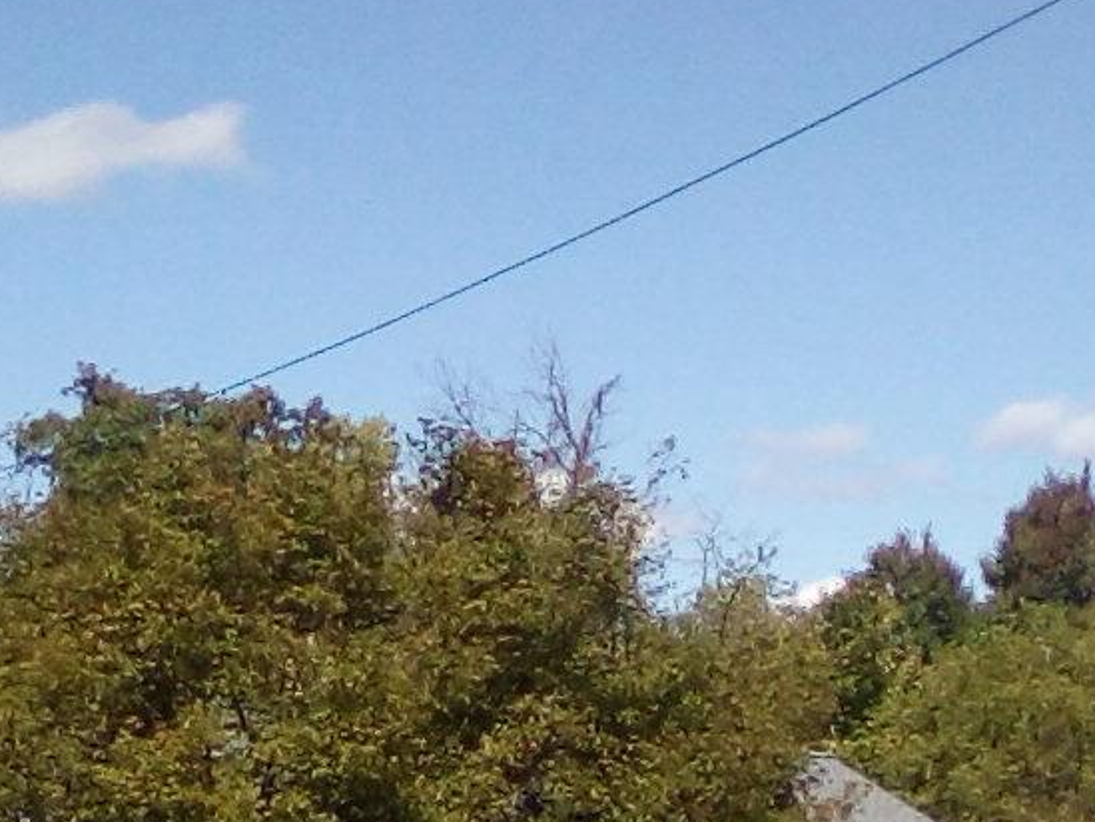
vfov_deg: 14.3
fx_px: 3227
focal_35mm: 102
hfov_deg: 19.2
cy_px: 852
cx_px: 385
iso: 56
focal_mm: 2.9
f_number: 2.8
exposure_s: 1/1135
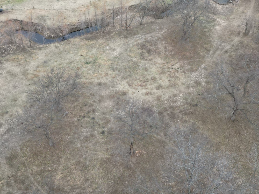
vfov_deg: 33.1
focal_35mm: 43
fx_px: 322
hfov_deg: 43.8
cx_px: 133
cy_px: 56
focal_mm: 6.72
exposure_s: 1/500
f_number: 1.7
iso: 100
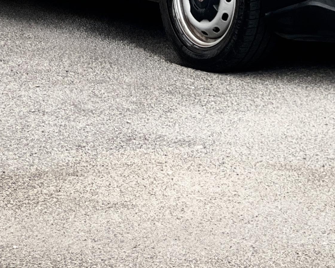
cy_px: -62
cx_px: 196
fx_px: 2241
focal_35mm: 226
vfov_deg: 6.8
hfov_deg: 8.5
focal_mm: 7.5
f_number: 2.2
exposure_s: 1/121
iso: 40
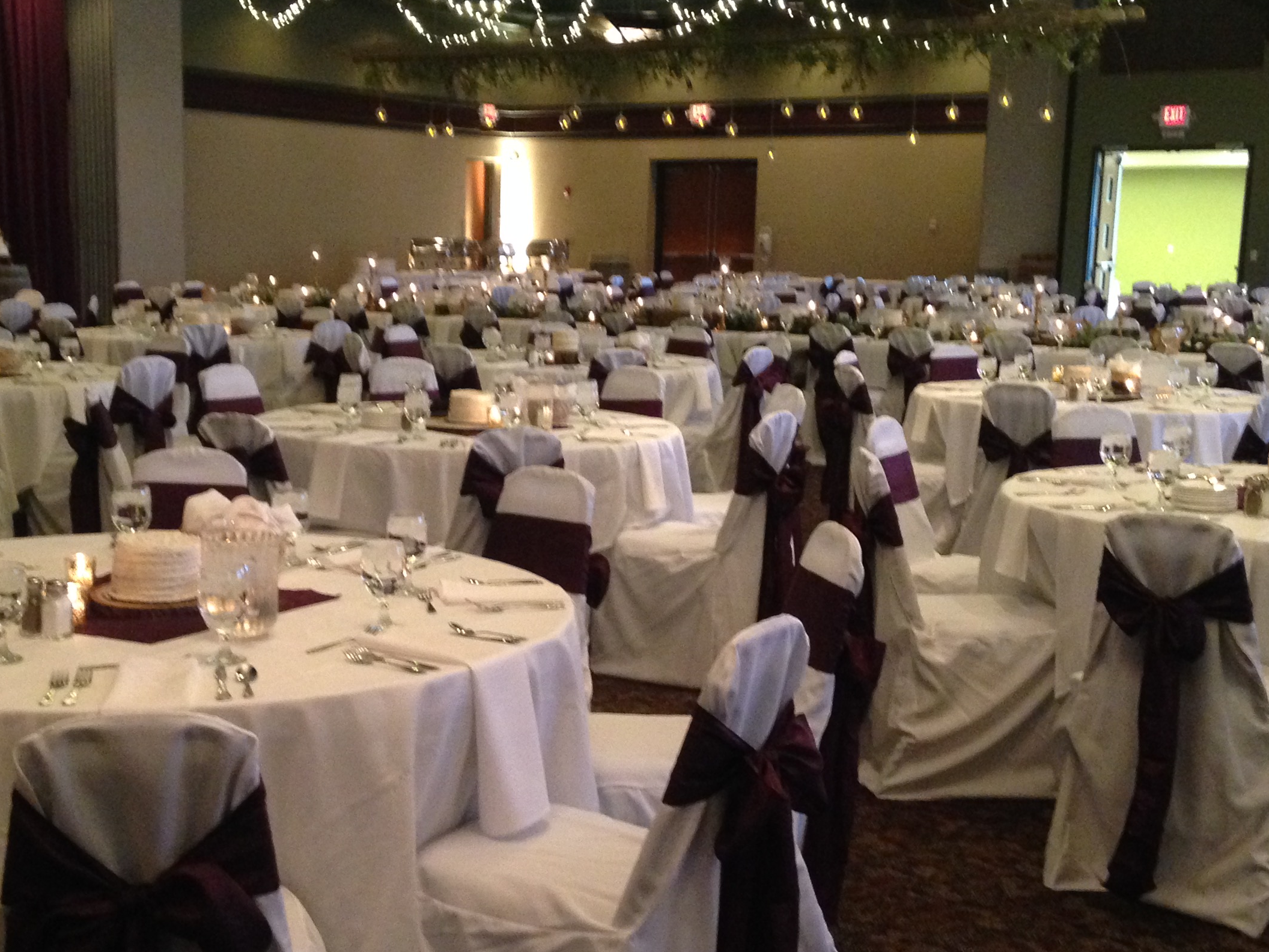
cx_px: 556
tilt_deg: -10.4
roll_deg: -0.2
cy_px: 508
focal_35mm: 51
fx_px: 1870
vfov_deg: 28.6
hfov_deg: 37.4
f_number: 2.4
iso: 400
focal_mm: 4.12
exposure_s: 1/15
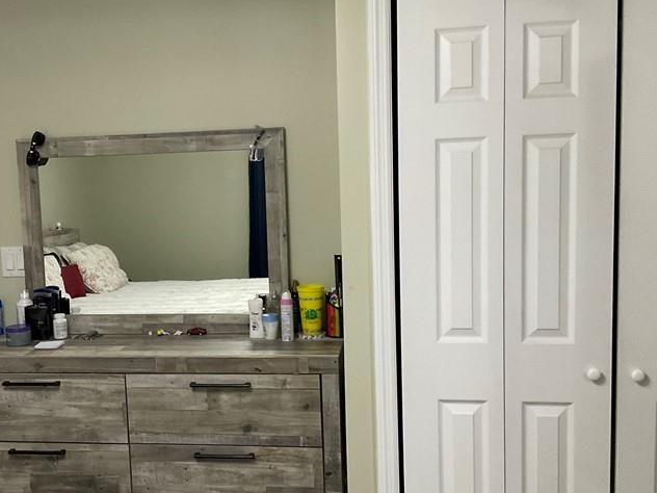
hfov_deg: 40.1
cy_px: 277
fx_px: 892
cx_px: 241
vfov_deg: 30.8
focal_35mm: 47
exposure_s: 1/60
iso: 160
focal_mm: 3
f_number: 1.8
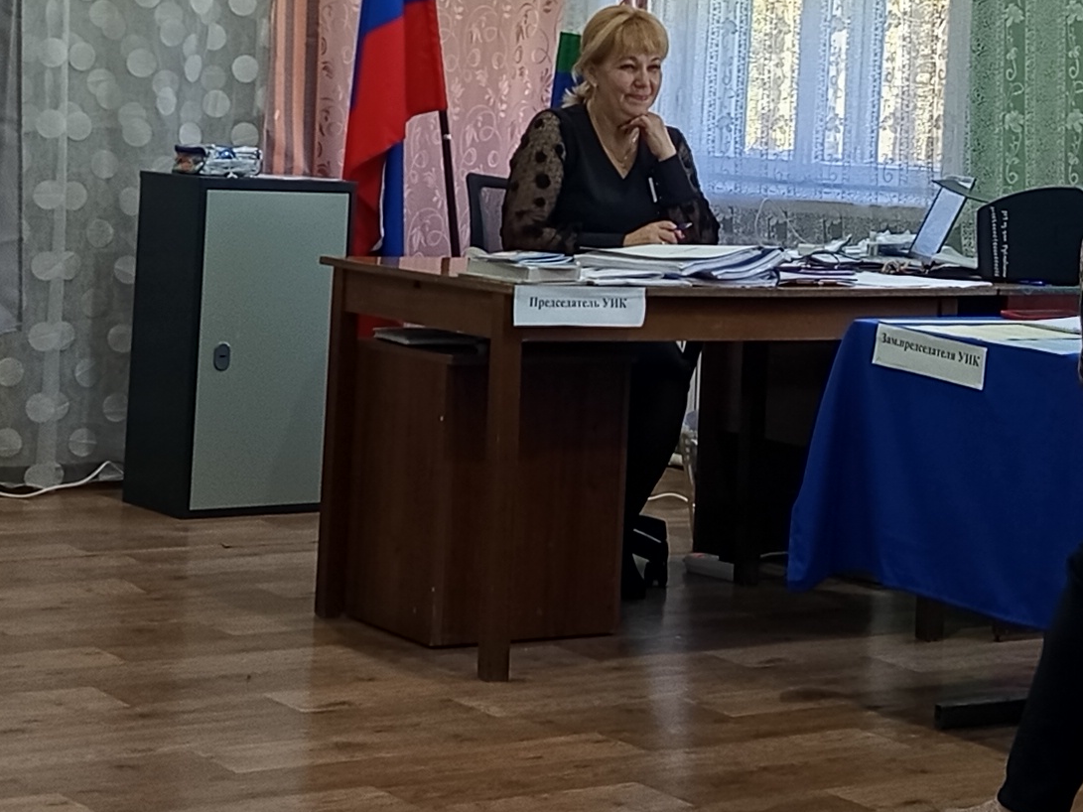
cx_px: 645
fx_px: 2753
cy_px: 128
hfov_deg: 22.2
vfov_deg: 16.6
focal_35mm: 88
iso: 290
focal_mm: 5.24
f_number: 1.7
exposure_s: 1/50
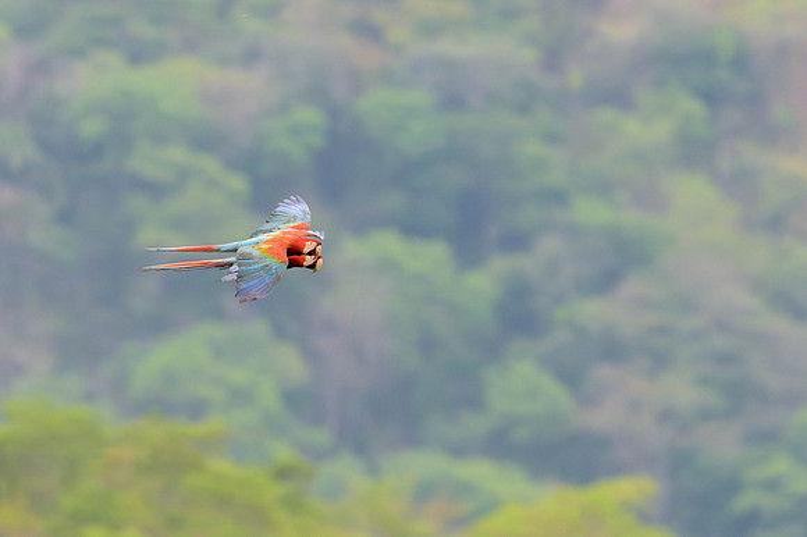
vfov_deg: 1.3
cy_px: 254
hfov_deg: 2.0
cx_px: 237
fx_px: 23687
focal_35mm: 1057
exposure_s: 1/1600
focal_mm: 400
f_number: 5
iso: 2000
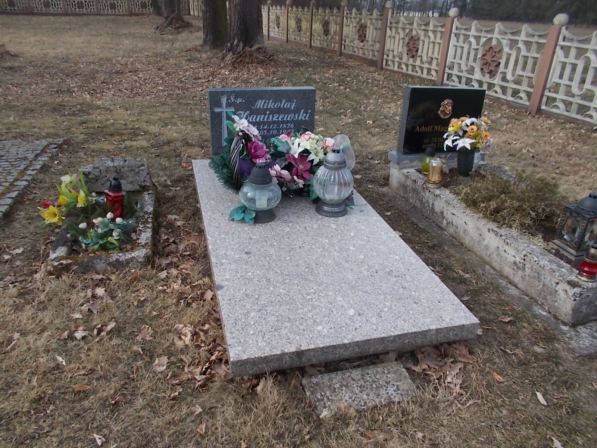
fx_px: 448
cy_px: 224
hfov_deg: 67.3
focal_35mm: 26
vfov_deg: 53.1
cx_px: 298
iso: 80
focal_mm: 4.6
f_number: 8
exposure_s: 1/100
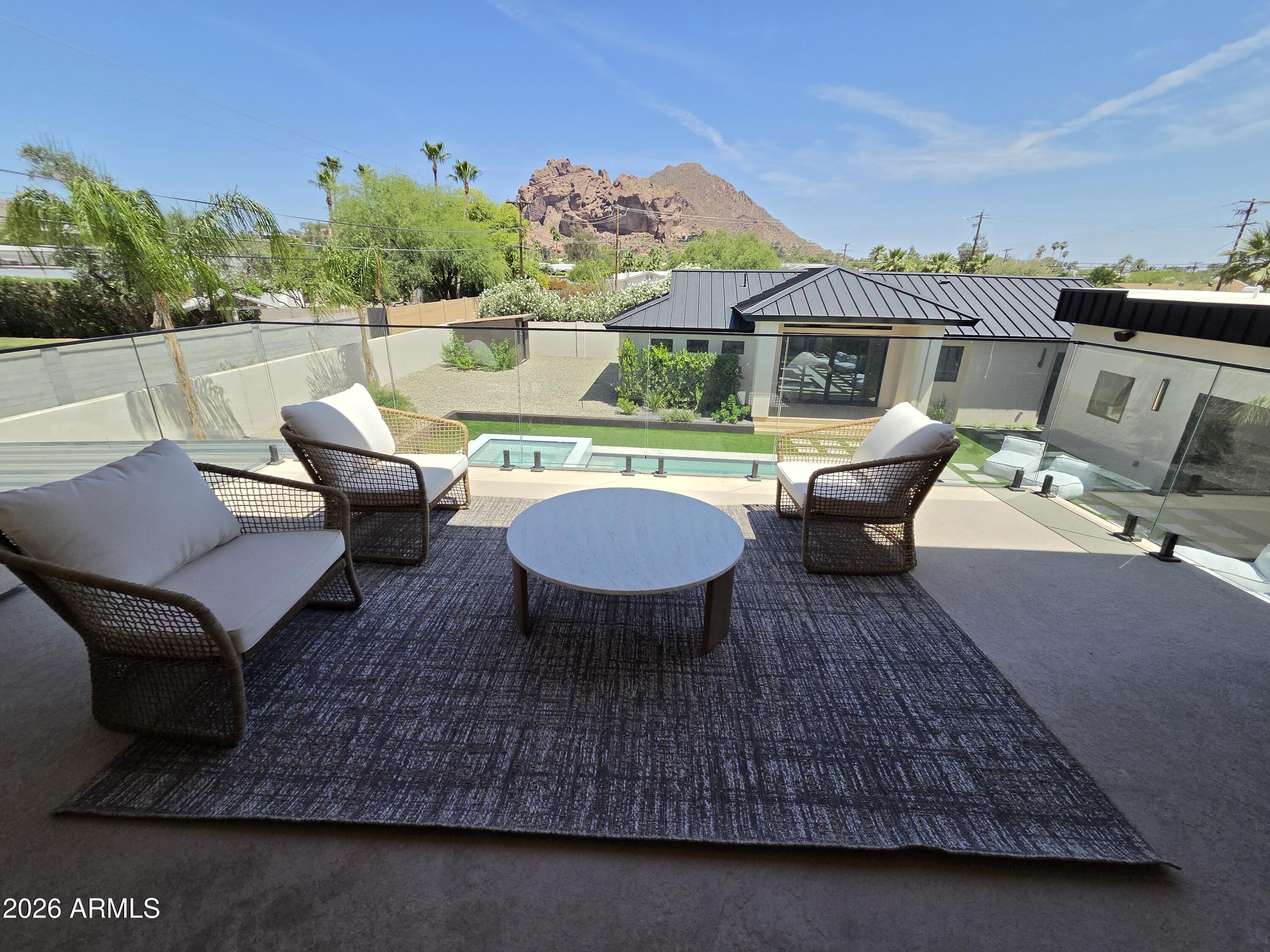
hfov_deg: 106.2
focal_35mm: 13
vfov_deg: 89.9
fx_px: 477
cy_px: 476
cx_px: 635
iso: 100
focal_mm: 2.2
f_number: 2.2
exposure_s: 1/3134
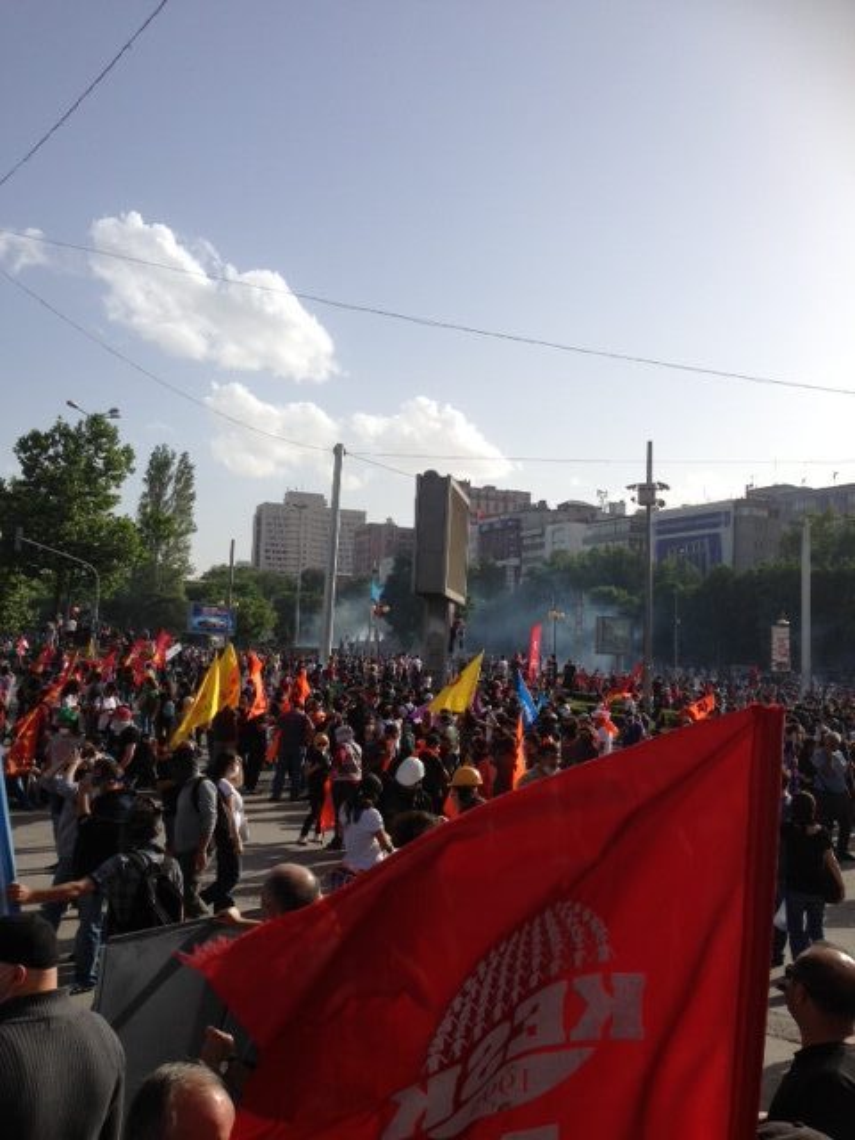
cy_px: 570
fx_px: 1087
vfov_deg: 55.4
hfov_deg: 42.9
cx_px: 428
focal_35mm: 33
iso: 50
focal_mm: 4.13
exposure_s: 1/1748
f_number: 2.4
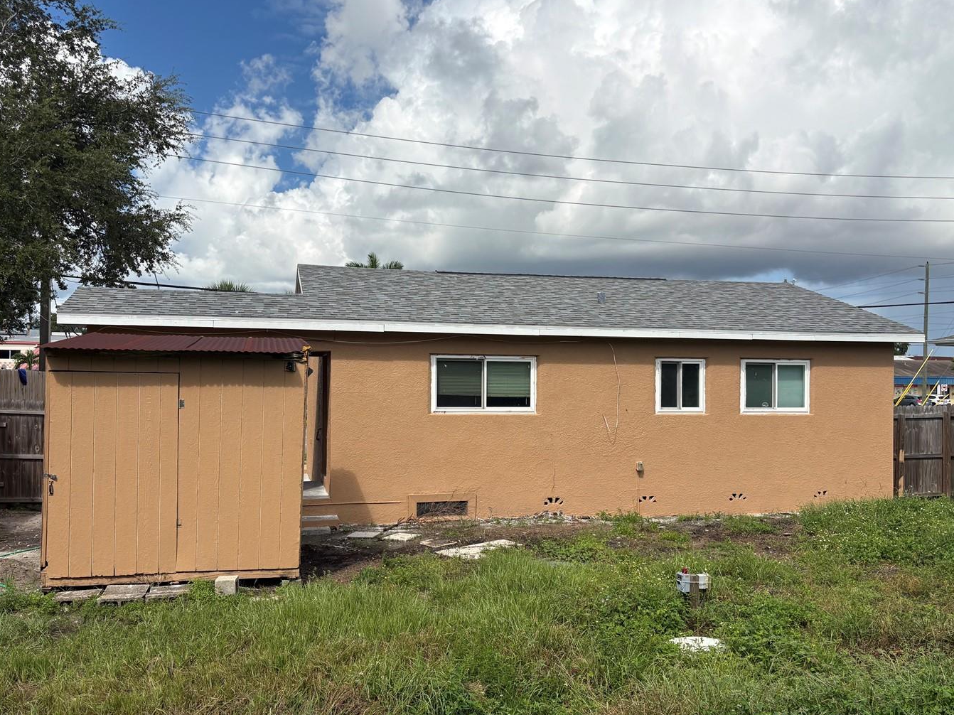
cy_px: 377
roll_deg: +0.2
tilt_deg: +0.8
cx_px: 469
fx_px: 854
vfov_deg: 45.4
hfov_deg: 58.4
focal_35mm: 31
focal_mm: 5.96
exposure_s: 1/6329
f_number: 1.6
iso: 50
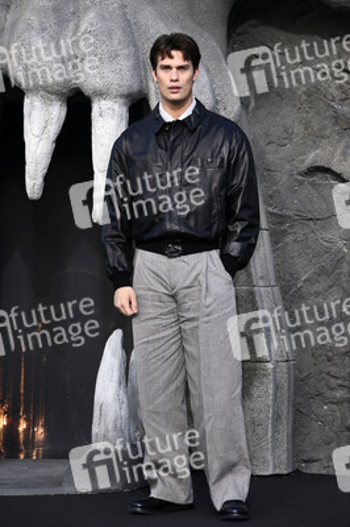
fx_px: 1636
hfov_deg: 12.2
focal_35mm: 112
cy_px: 264
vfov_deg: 18.3
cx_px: 175
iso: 250
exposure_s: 1/250
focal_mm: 112
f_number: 6.3
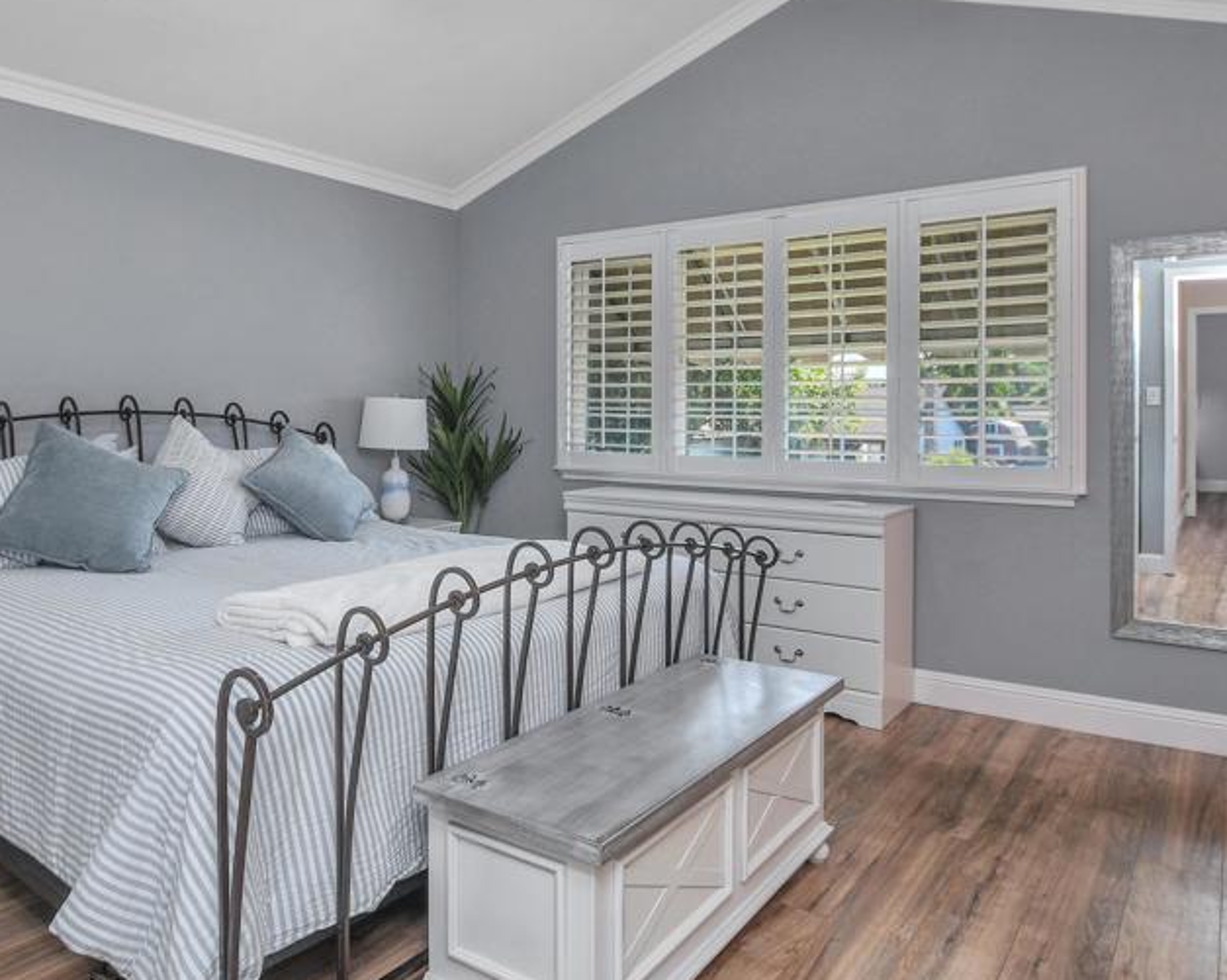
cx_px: 573
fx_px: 835
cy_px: 404
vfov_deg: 60.4
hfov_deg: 72.5
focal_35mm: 23
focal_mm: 10
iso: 125
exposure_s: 1/20
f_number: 5
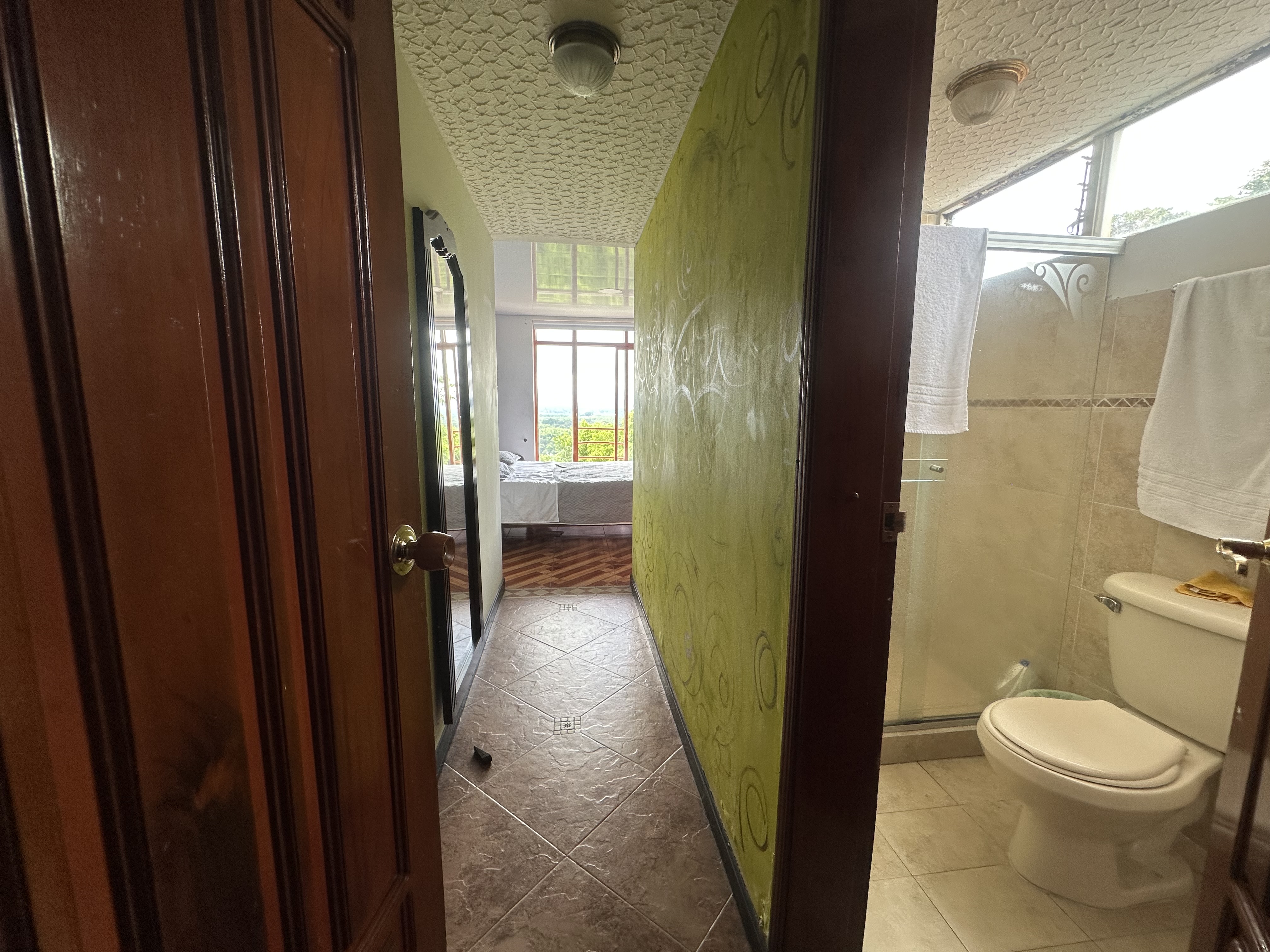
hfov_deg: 102.1
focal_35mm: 14
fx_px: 514
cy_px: 476
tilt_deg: -7.6
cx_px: 635
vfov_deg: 85.7
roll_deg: -0.4
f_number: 2.2
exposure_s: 1/99
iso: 80
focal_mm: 2.22
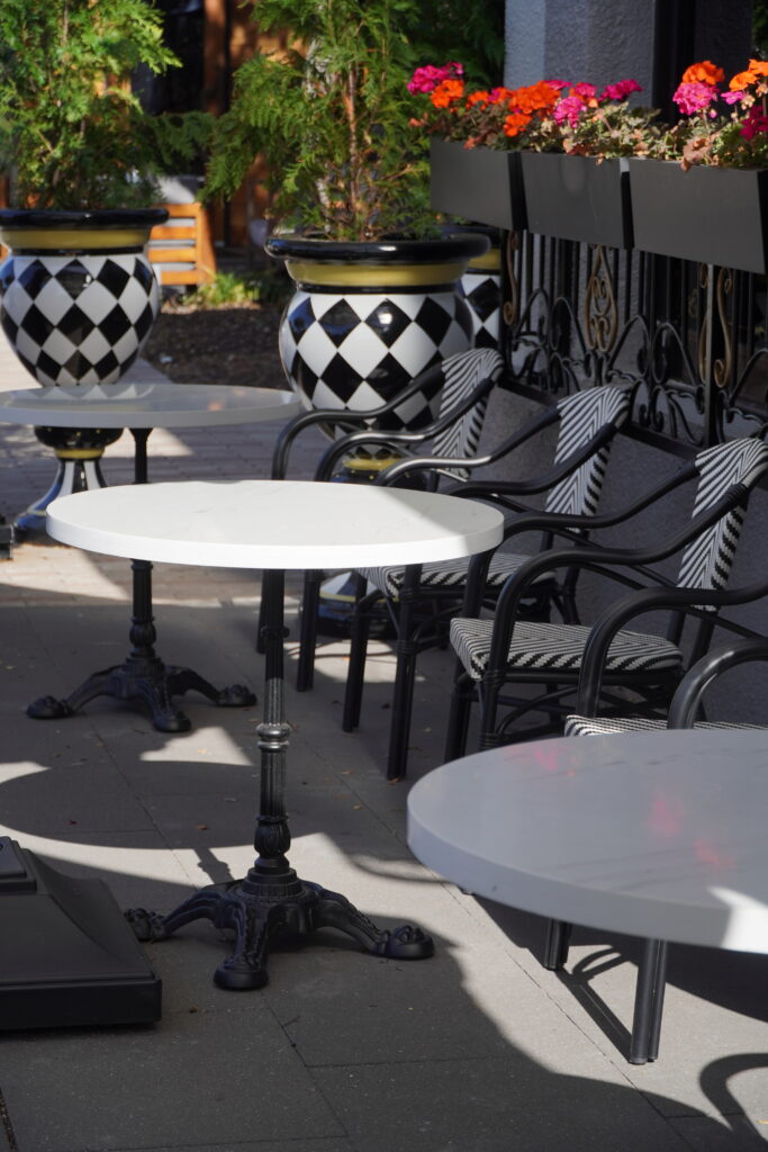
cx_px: 384
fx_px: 2831
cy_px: 576
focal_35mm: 88
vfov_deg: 23.0
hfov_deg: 15.5
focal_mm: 59
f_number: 5.6
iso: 100
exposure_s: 1/500
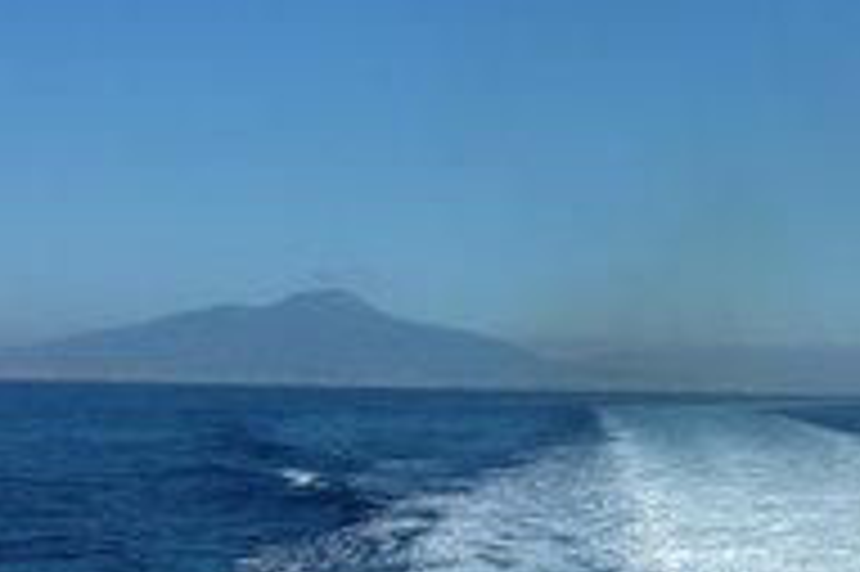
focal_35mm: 68
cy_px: 399
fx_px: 1623
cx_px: 869
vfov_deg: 19.9
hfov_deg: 27.8
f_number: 5.6
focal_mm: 4.1
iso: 80
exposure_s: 1/500
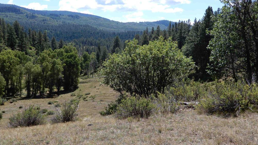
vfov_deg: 28.4
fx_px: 287
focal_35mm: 42
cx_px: 128
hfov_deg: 48.3
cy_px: 78
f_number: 4
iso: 80
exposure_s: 1/640
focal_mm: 6.8
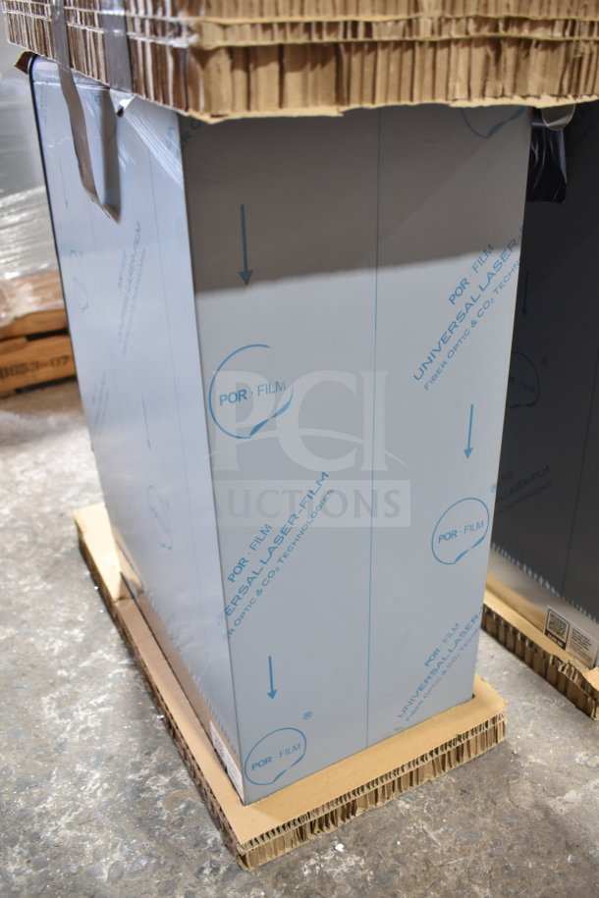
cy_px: 449
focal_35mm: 30
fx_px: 749
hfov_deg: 43.6
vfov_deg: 61.9
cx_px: 300
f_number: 3.8
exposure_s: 1/30
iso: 560
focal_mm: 20
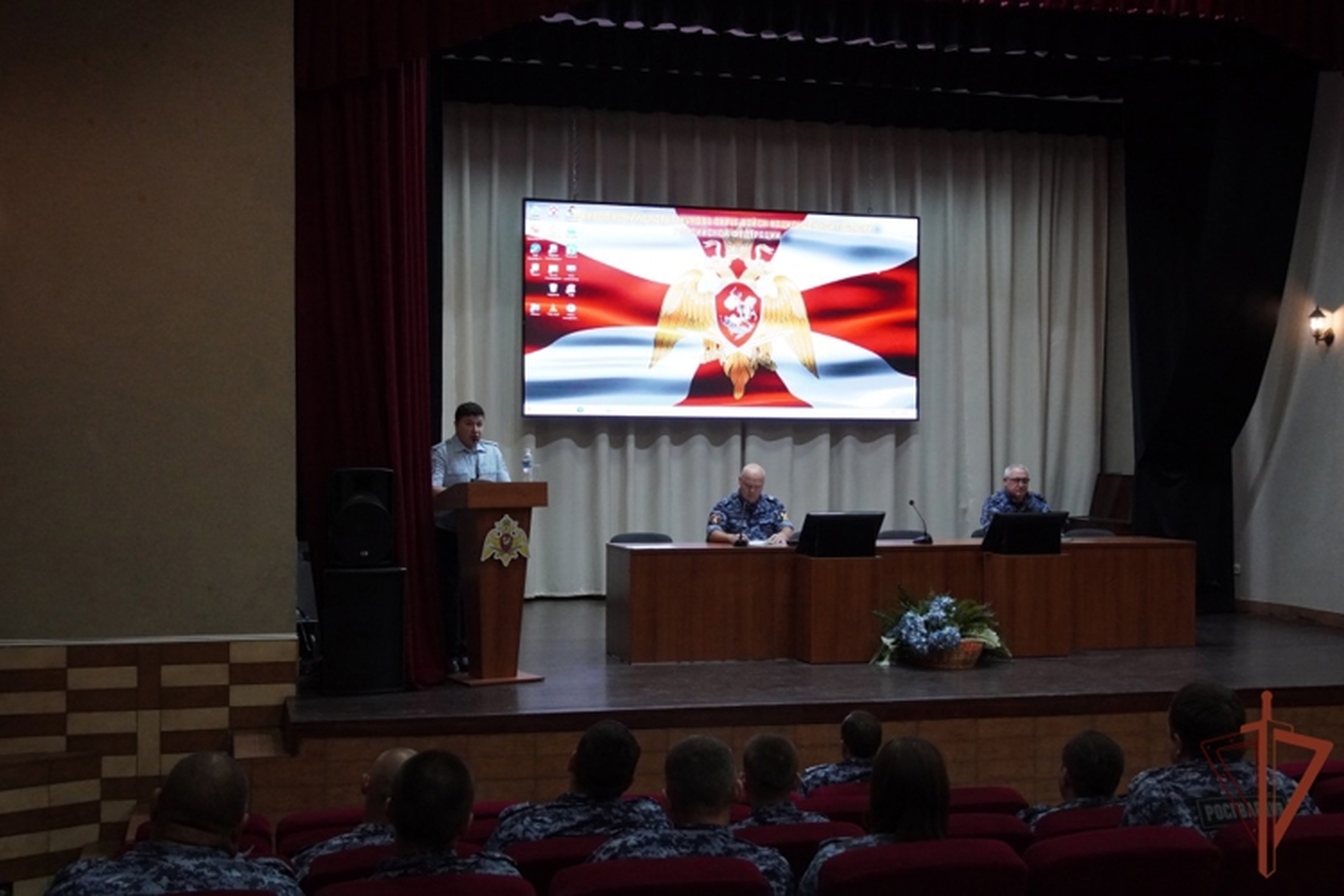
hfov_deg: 45.0
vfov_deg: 30.8
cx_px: 672
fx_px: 1624
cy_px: 448
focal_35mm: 44
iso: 4000
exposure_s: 1/160
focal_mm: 29
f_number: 4.5
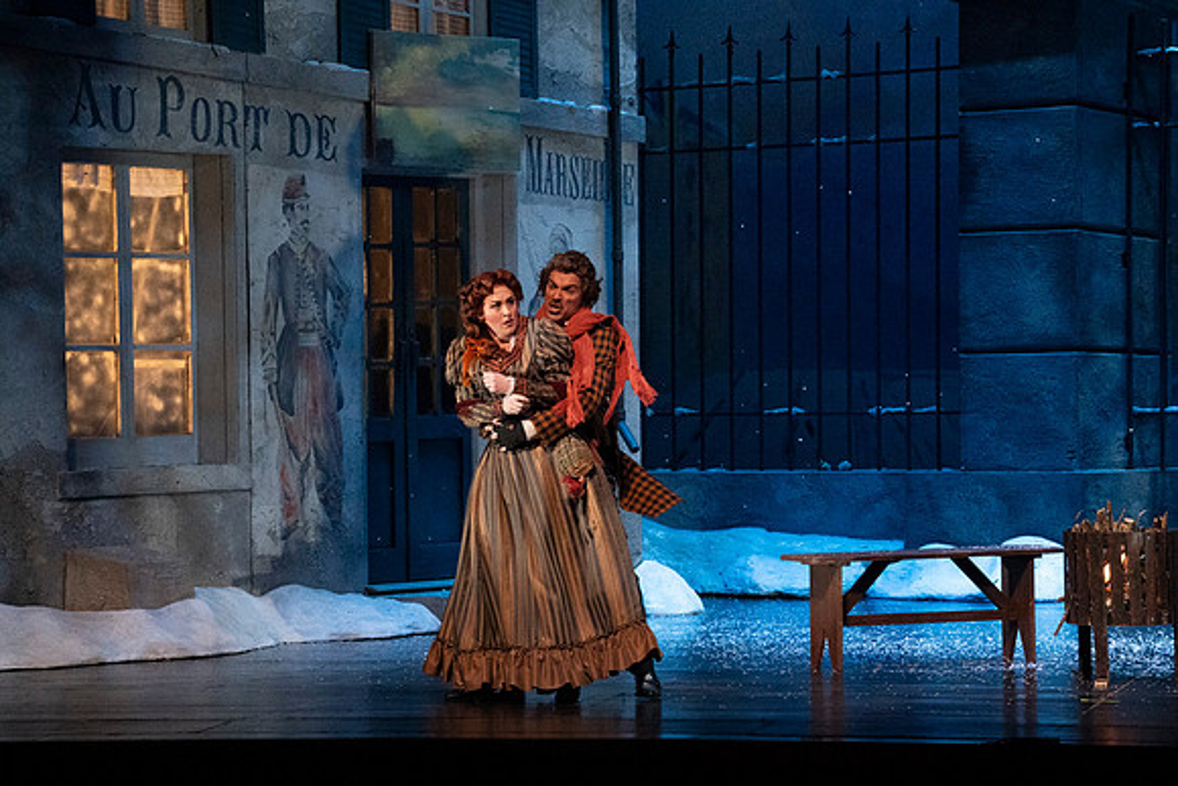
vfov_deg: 7.9
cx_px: 589
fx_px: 5695
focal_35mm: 174
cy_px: 393
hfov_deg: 11.8
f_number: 11
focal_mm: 174
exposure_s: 1/320
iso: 20000
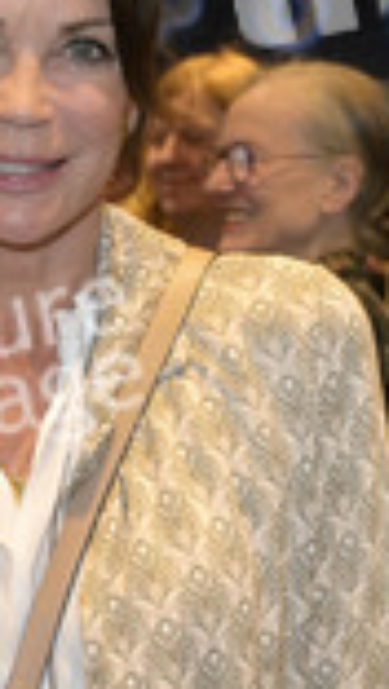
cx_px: 44
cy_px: 605
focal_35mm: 113
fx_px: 2068
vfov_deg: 18.7
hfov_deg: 10.7
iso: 3200
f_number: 4.5
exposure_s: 1/60
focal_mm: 42
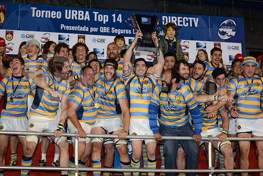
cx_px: 132
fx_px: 745
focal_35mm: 102
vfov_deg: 13.4
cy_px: 88
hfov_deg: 20.0
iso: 800
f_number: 2.8
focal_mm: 102
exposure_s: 1/160
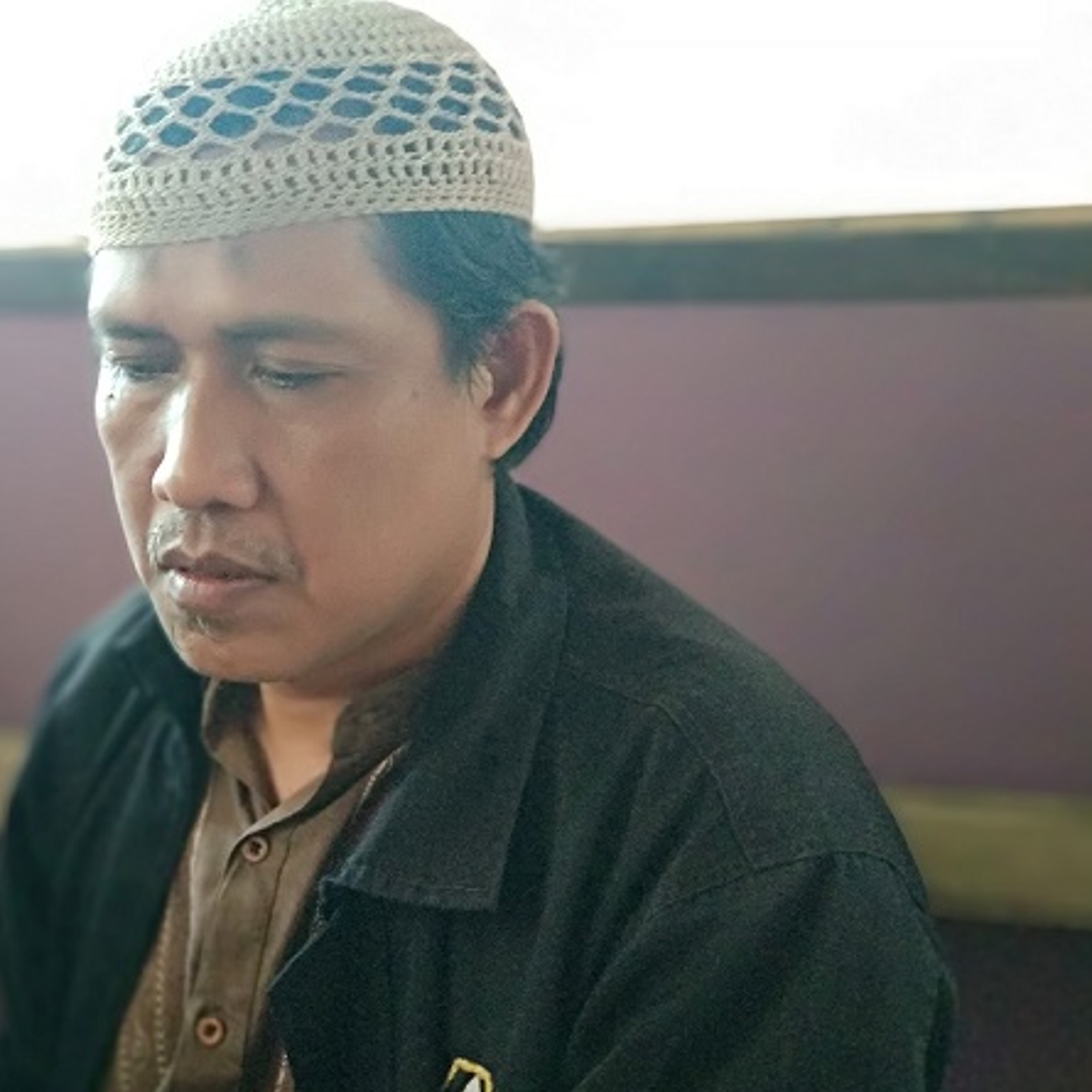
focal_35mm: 62
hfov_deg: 27.6
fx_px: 2213
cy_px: 550
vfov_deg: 27.7
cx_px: 422
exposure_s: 1/33
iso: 2000
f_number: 2.6
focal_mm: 5.99
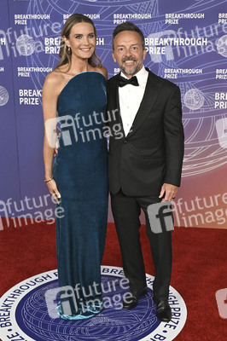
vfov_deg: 44.5
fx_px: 417
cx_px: 114
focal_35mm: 44
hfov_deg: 30.5
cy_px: 170
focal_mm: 44
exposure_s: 1/320
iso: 2000
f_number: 4
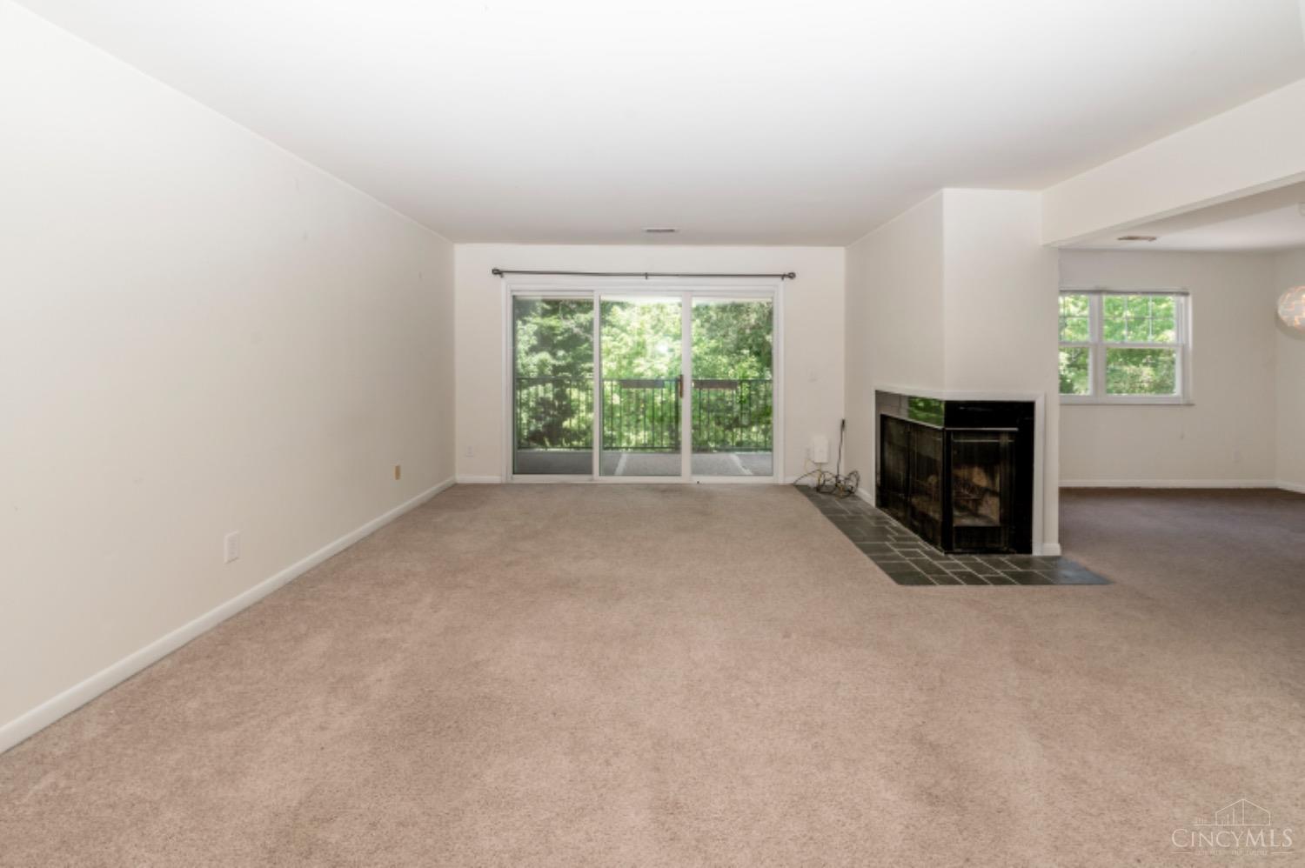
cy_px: 434
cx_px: 652
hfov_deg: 100.4
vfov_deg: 77.2
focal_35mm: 15
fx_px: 543
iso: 320
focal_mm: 15
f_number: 8
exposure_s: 1/60
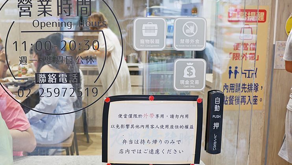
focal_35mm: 41
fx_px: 318
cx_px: 96
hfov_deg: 48.5
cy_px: 71
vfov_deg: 29.0
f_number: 2.5
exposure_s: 1/60
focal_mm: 14
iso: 200
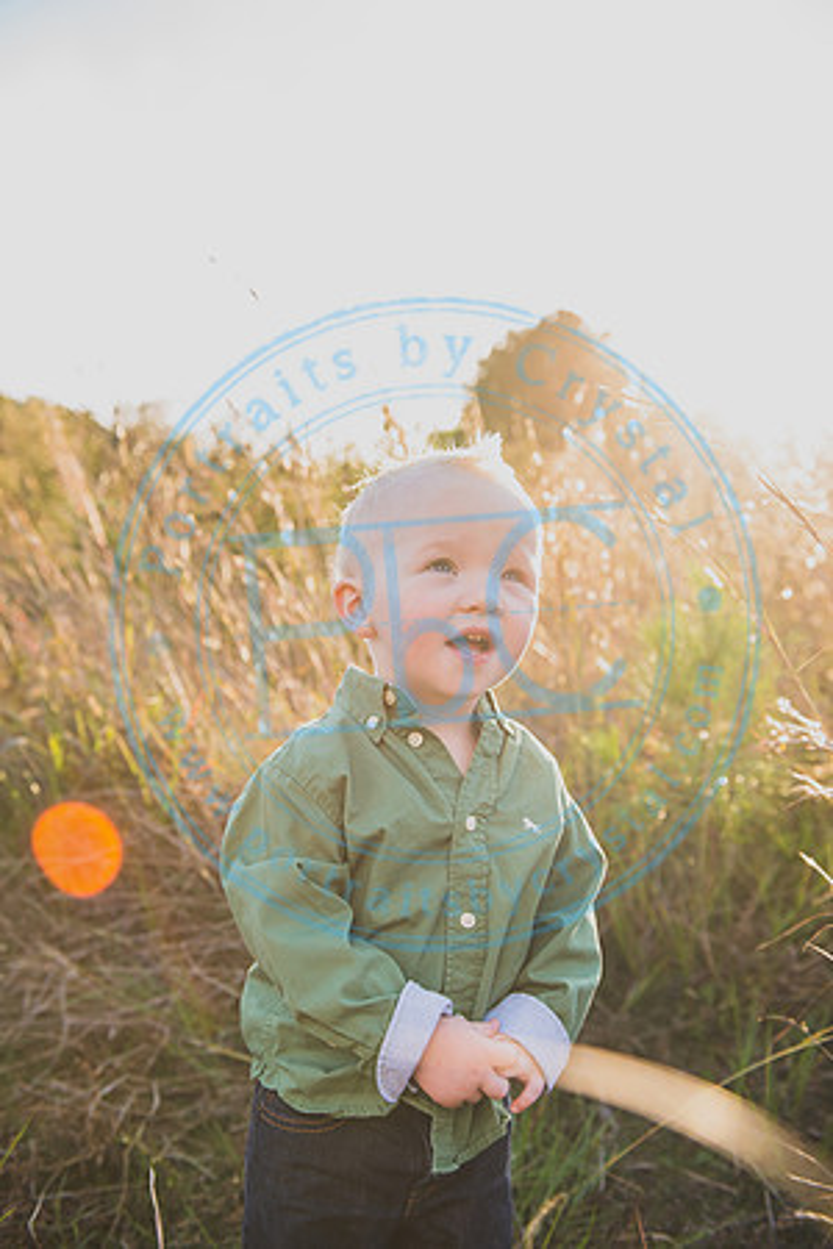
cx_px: 416
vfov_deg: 53.1
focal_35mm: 36
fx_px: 1249
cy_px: 624
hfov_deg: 36.9
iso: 200
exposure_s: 1/200
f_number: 4
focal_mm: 36
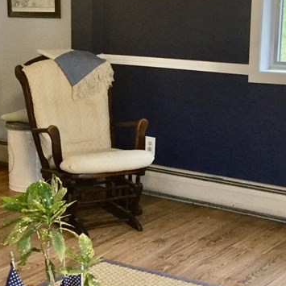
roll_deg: -0.3
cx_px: 81
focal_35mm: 79
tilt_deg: -12.3
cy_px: 151
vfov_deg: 21.9
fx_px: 738
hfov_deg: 21.8
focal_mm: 3.3
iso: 100
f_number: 2.4
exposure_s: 1/30
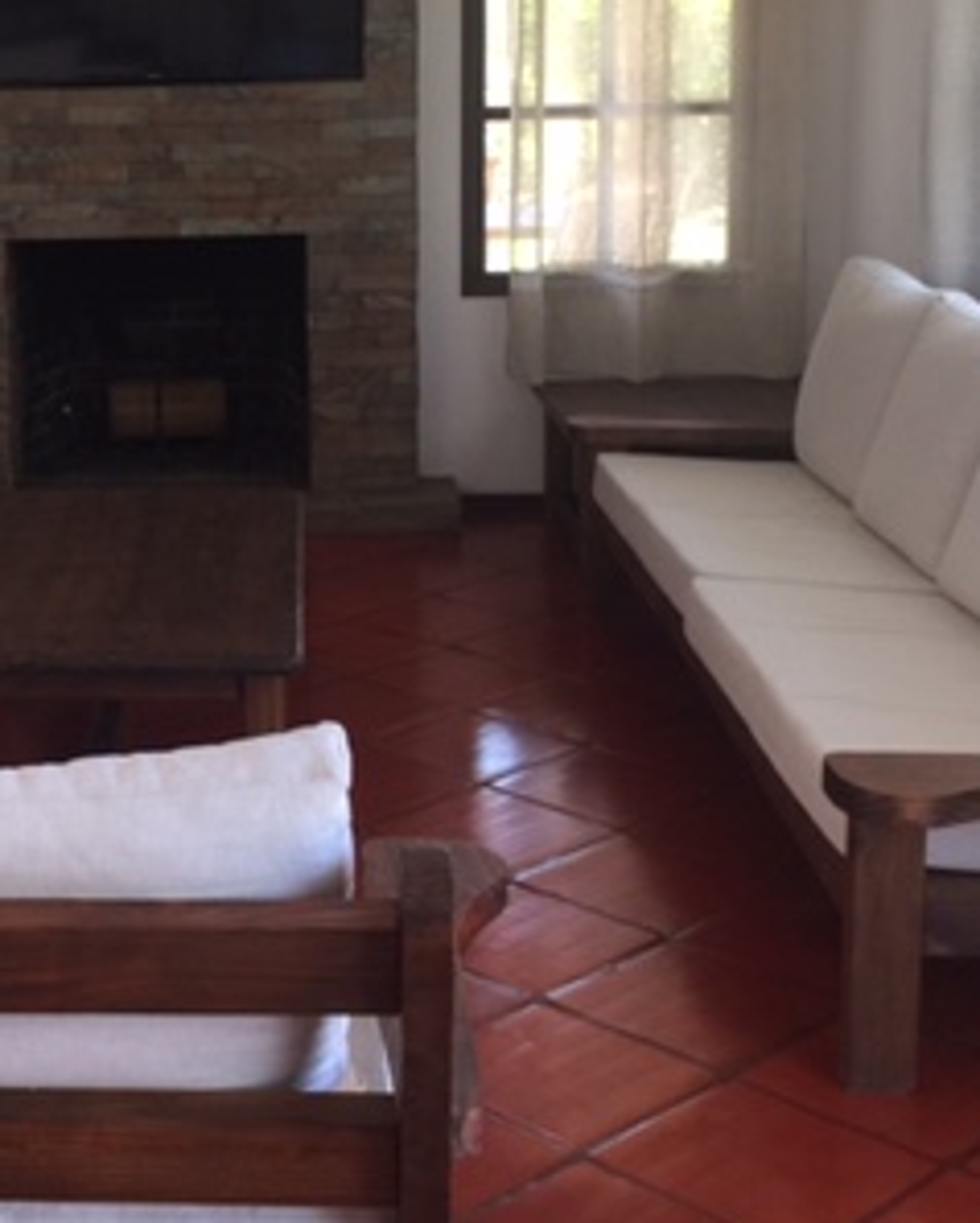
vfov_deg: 30.7
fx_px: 2209
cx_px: 115
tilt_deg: -9.4
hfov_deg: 24.4
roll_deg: -0.3
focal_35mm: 61
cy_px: 387
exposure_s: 1/33
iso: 32
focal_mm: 4.15
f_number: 2.2
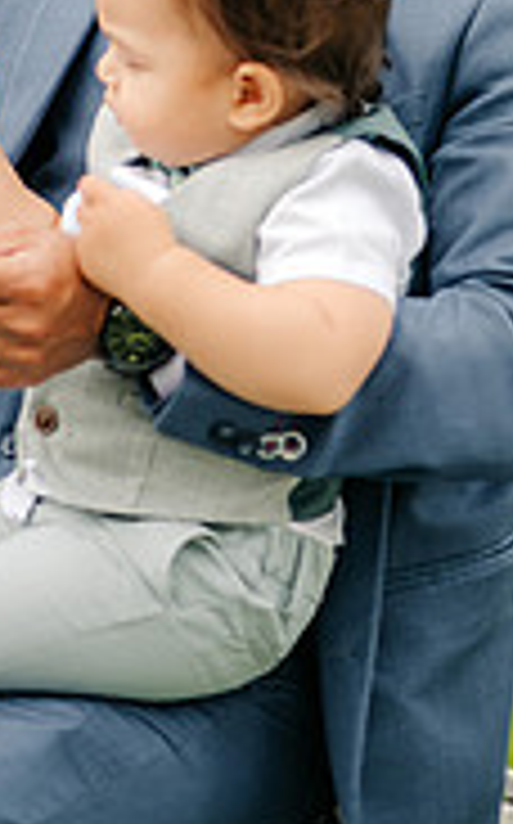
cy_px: 50
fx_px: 4776
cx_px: 144
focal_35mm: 213
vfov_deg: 9.8
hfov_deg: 6.1
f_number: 2
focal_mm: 85
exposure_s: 1/1000
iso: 100
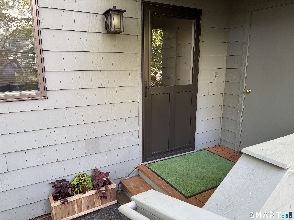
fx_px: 221
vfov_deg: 53.1
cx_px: 147
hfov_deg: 67.3
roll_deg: +0.1
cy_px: 110
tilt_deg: -12.4
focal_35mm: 26
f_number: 1.6
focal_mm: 5.96
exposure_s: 1/62
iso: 125
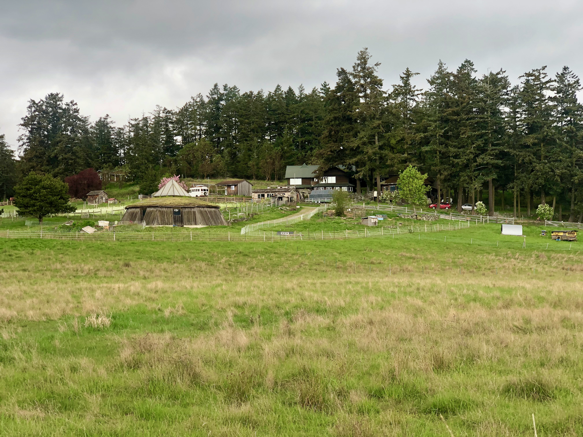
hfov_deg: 36.8
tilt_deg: +2.3
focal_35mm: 52
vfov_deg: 28.0
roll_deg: -0.1
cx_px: 292
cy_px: 218
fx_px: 876
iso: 16
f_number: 2.4
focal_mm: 6
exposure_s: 1/156
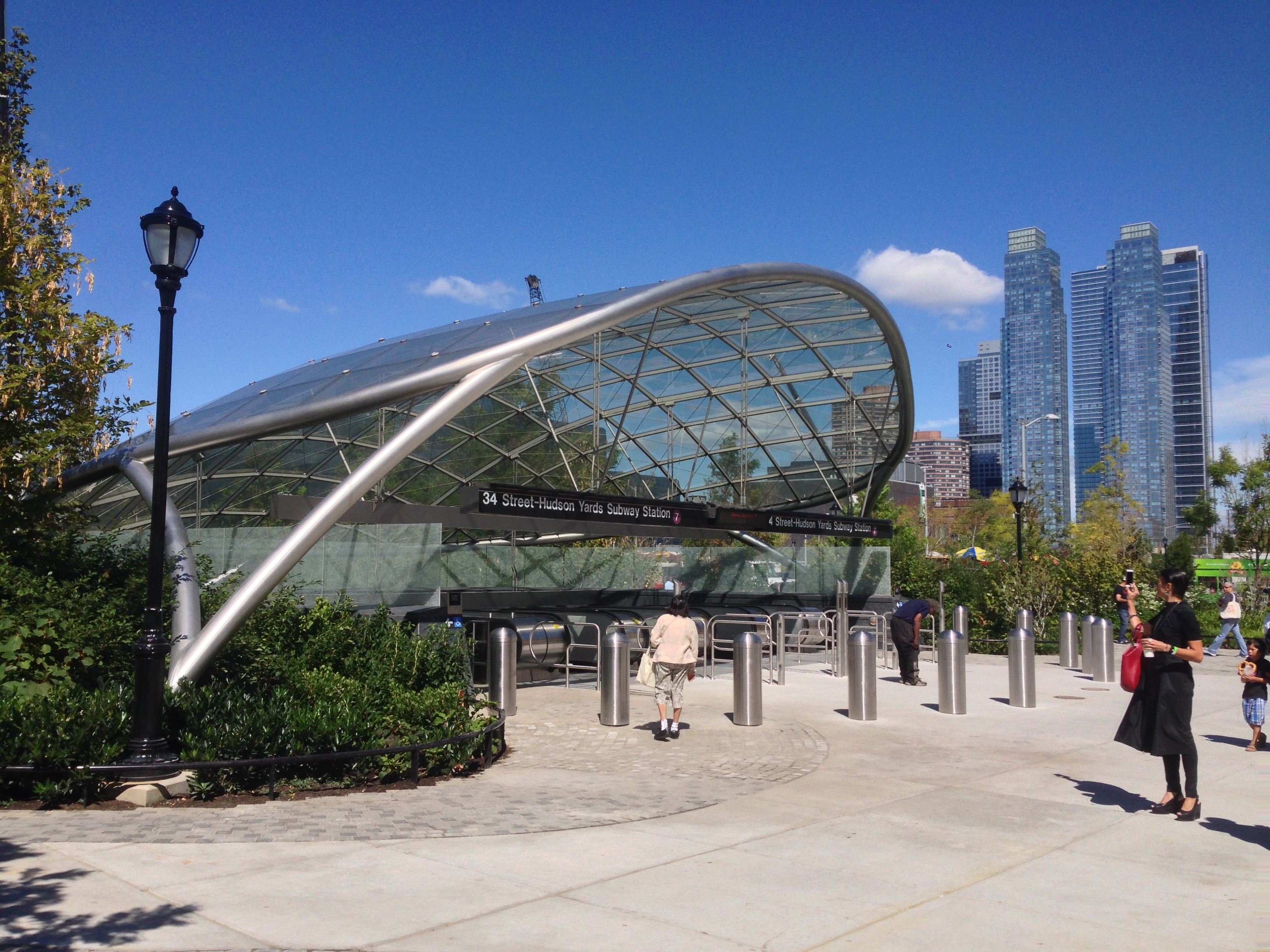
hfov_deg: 55.4
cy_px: 476
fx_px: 1211
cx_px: 635
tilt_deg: +1.9
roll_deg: +0.2
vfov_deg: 42.9
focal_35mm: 33
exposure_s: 1/2169
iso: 50
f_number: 2.4
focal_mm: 4.12
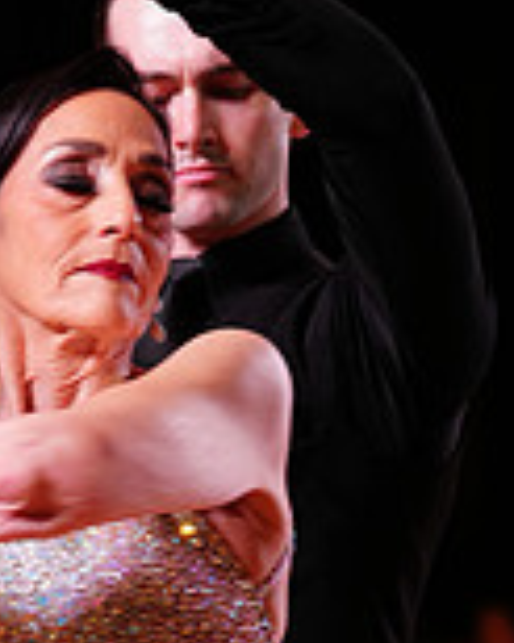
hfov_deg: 6.2
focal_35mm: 247
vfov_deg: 7.7
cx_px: 69
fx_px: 4701
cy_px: 894
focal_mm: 70
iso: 640
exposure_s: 1/250
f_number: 2.8
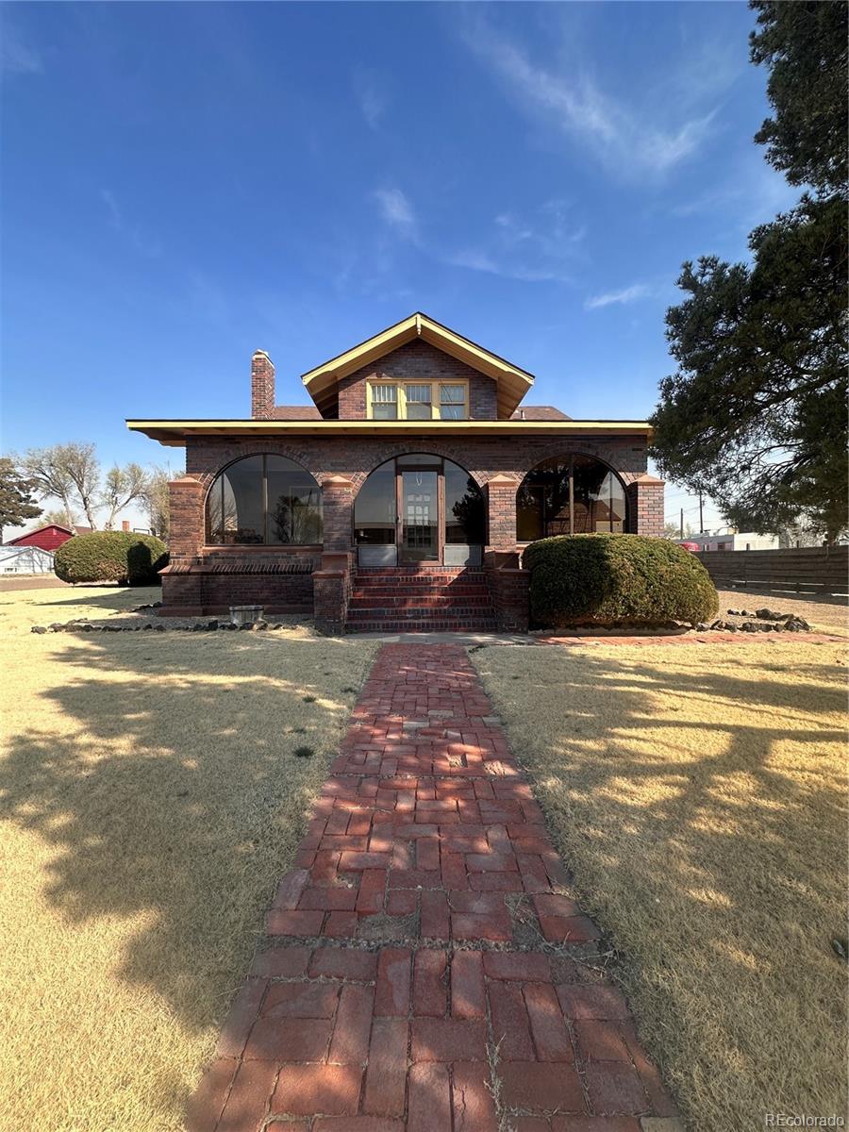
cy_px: 566
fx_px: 458
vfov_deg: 102.1
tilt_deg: +0.0
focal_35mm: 14
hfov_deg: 85.7
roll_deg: -0.1
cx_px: 424
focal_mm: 2.22
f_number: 2.2
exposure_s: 1/824
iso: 40
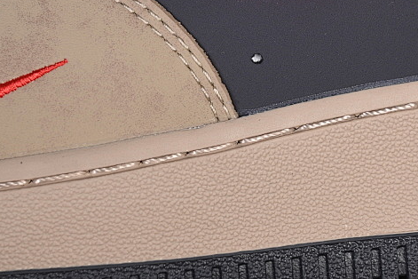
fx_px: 1997
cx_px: 378
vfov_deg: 7.9
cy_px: -13
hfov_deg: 11.9
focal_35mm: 172
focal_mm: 50
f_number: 7.1
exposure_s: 1/80
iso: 160
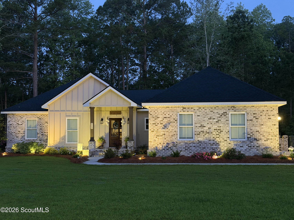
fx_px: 408
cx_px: 147
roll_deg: +0.5
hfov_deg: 39.7
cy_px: 110
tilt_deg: +2.8
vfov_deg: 30.3
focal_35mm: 48
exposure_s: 1/30
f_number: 1.78
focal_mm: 6.76
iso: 640
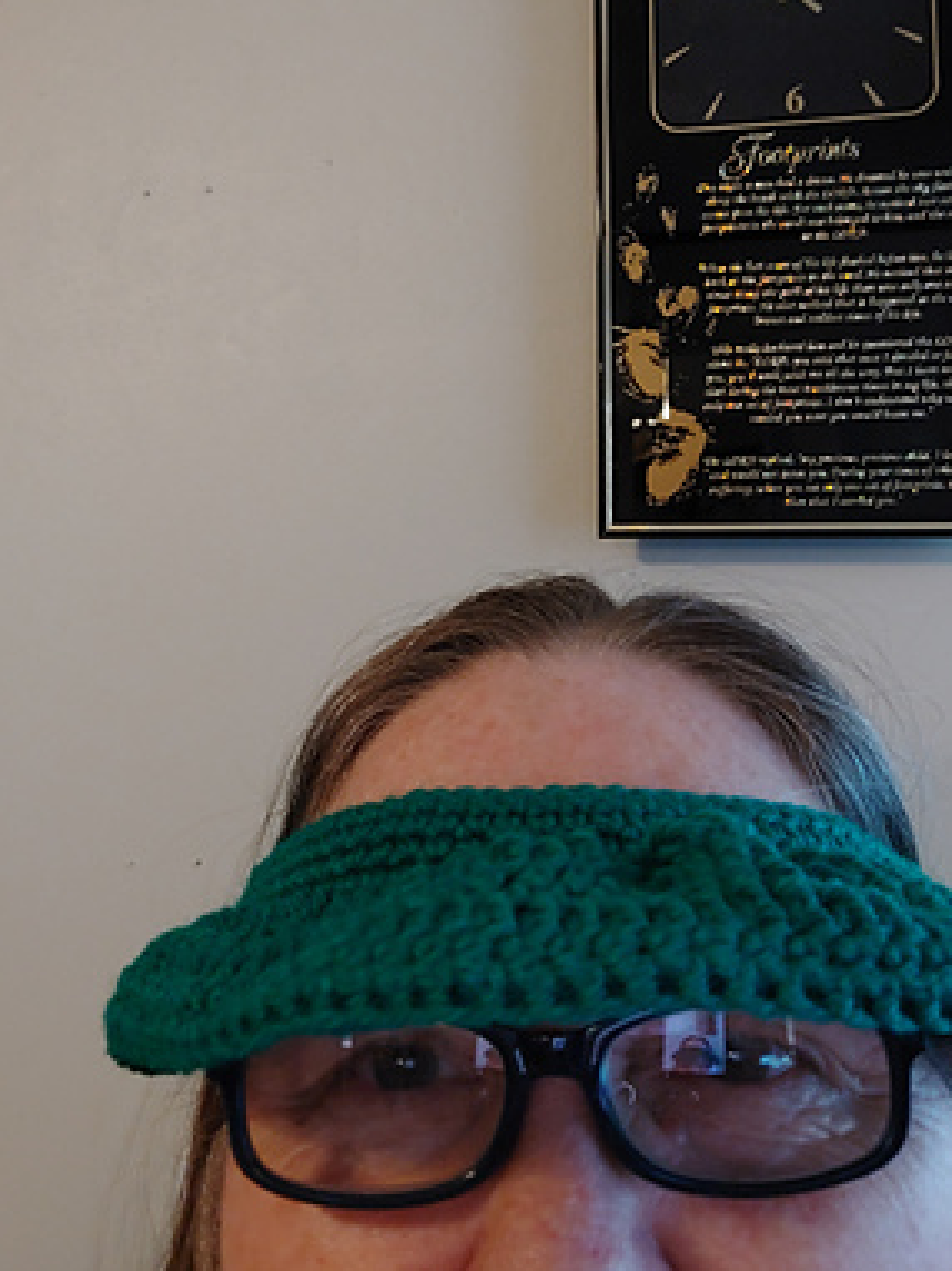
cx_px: 531
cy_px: 446
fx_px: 1395
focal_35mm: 38
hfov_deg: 37.6
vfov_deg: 48.3
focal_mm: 3.86
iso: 500
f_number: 1.9
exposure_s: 1/24
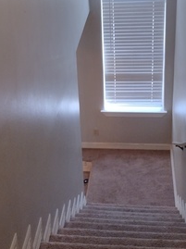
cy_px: 80
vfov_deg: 28.8
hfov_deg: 21.9
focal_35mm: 67
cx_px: 94
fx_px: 481
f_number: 1.7
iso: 156
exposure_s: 1/120
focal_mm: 4.71
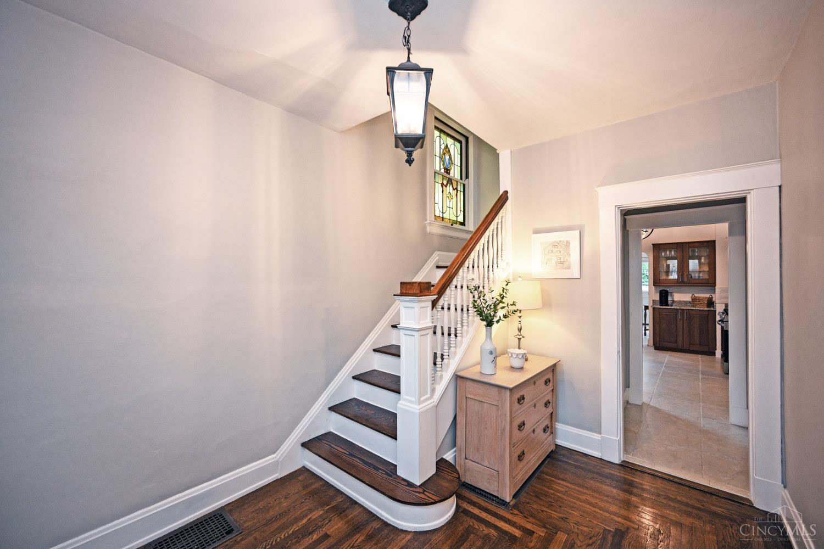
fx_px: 320
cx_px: 412
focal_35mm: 14
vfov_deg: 81.2
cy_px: 274
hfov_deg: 104.3
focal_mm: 14
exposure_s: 1/60
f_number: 4
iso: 900
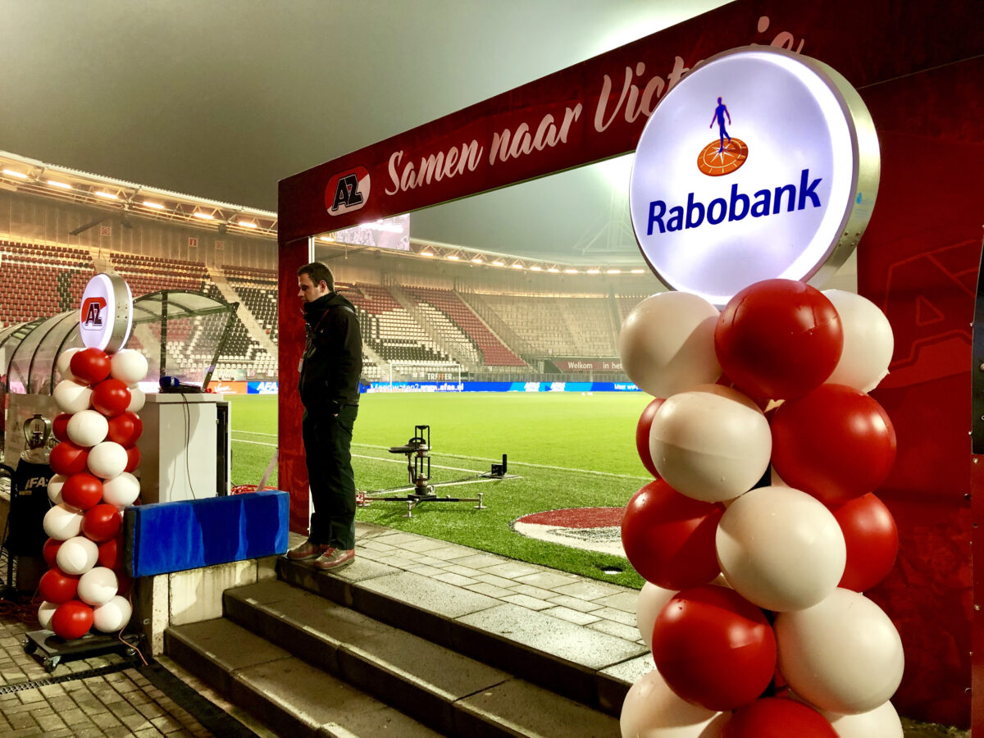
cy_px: 369
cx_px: 492
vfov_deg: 49.7
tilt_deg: +1.2
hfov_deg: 63.4
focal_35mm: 28
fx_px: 796
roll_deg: +0.0
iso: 50
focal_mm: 4
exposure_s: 1/17
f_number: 1.8
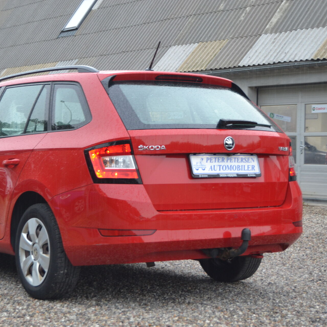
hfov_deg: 23.5
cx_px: 98
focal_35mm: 73
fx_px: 780
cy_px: 164
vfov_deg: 23.7
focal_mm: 38
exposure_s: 1/60
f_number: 4.8
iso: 500
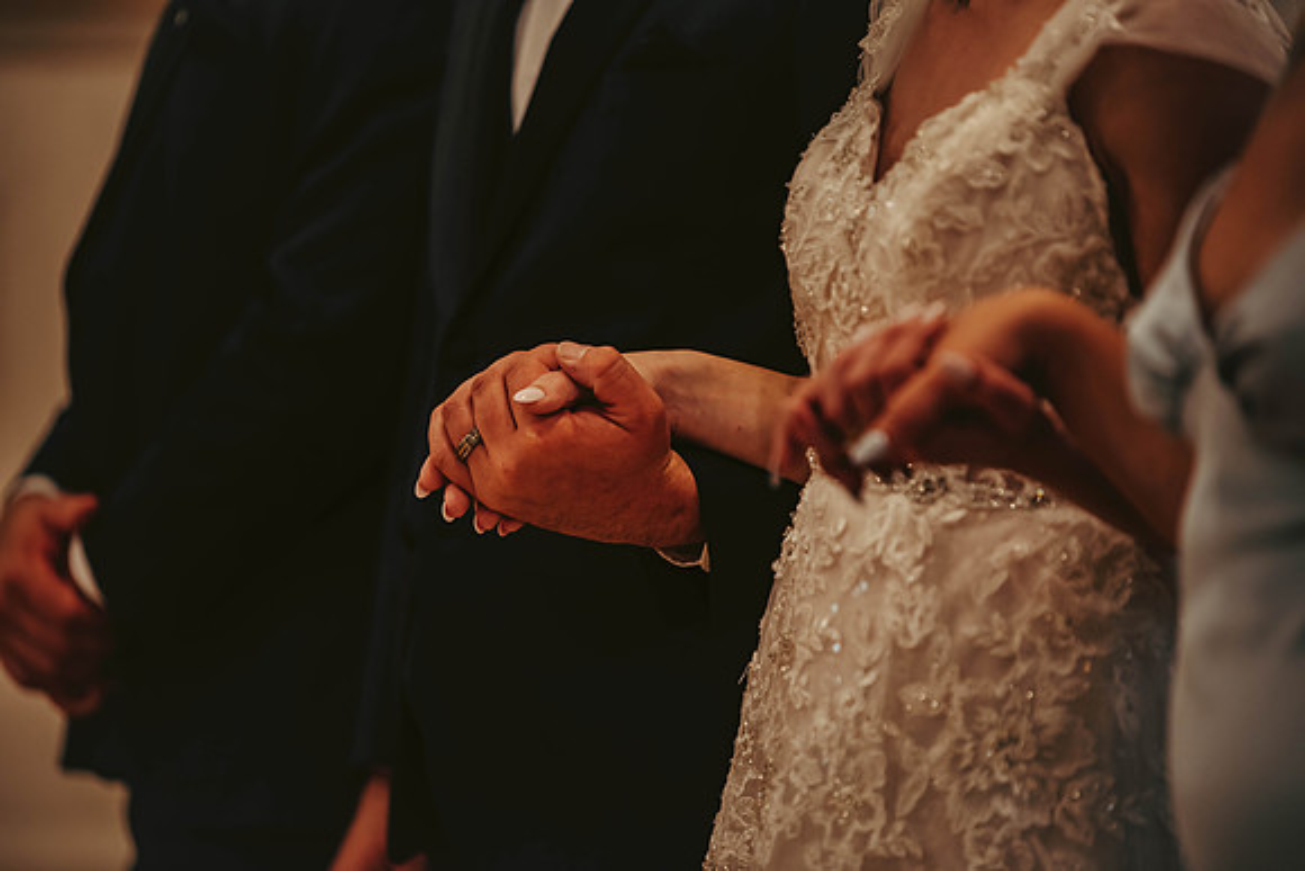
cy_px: 436
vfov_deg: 6.9
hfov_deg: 10.3
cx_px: 652
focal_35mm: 200
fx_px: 7251
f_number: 2.8
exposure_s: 1/80
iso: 800
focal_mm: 200
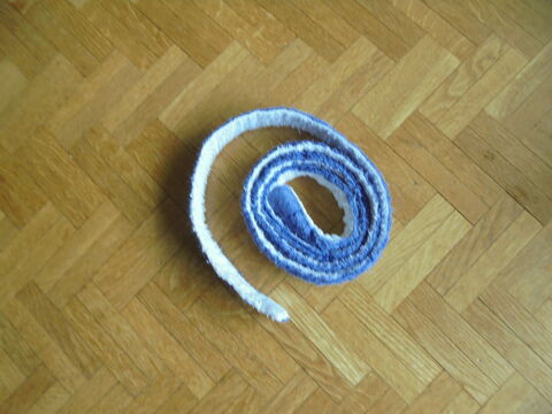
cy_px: 207
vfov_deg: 53.1
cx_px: 276
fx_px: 415
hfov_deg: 67.3
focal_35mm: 26
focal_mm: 4.6
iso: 100
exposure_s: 1/30
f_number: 3.5
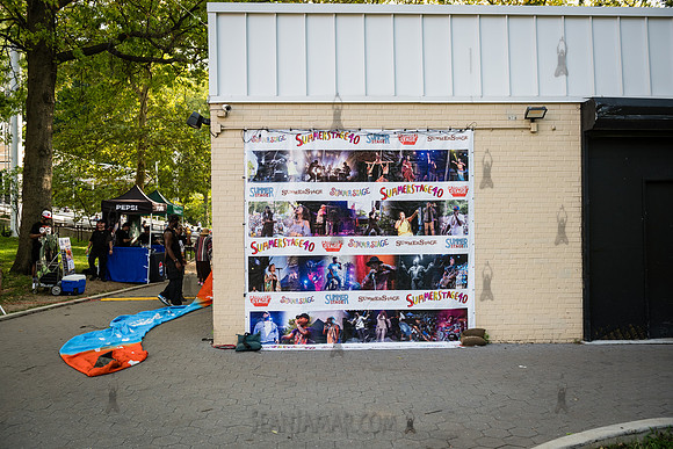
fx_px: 598
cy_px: 224
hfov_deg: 58.7
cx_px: 336
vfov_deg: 41.1
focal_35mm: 32
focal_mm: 32
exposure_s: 1/800
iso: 1000
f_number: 4.5
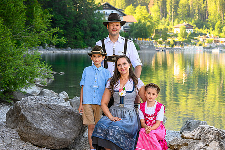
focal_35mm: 90
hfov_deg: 22.6
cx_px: 131
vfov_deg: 15.2
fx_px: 562
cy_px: 82
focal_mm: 70
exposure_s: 1/60
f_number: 5.6
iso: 100
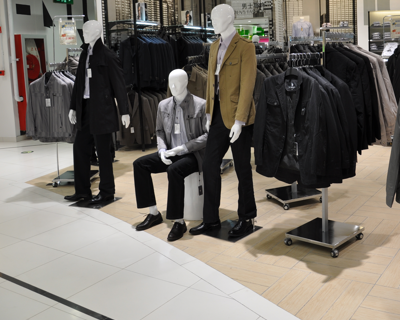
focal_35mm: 40
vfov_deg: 37.0
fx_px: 474
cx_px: 282
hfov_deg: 44.8
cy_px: 113
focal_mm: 18
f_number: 3.5
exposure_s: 1/50
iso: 200
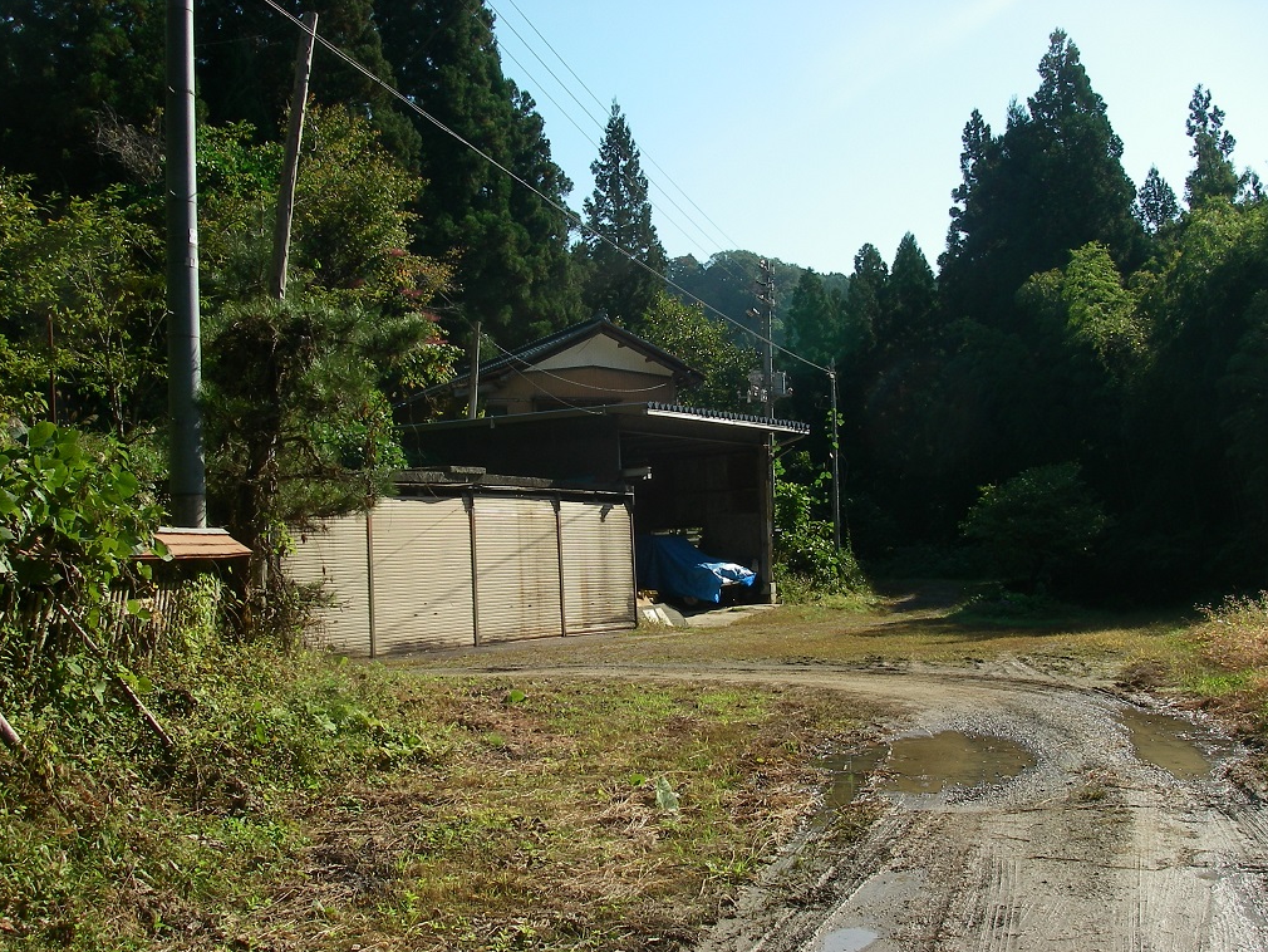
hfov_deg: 47.9
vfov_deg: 36.8
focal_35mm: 39
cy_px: 486
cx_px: 636
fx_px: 1429
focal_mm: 6.3
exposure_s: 1/160
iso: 64
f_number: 6.6
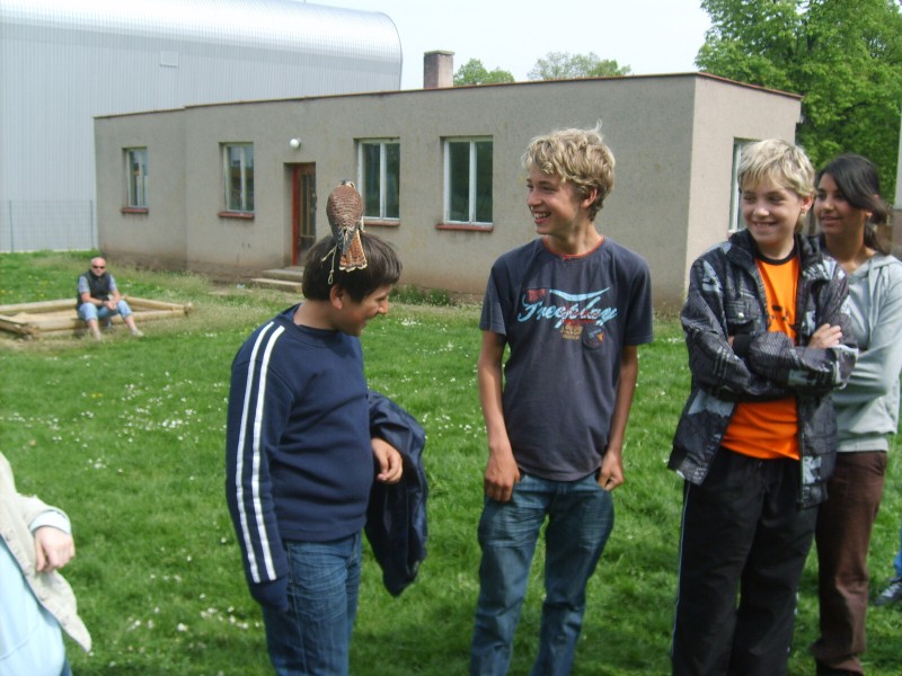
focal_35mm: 35
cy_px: 338
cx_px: 451
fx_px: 912
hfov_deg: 52.6
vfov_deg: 40.7
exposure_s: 1/750
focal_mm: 5.8
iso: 50
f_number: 2.8
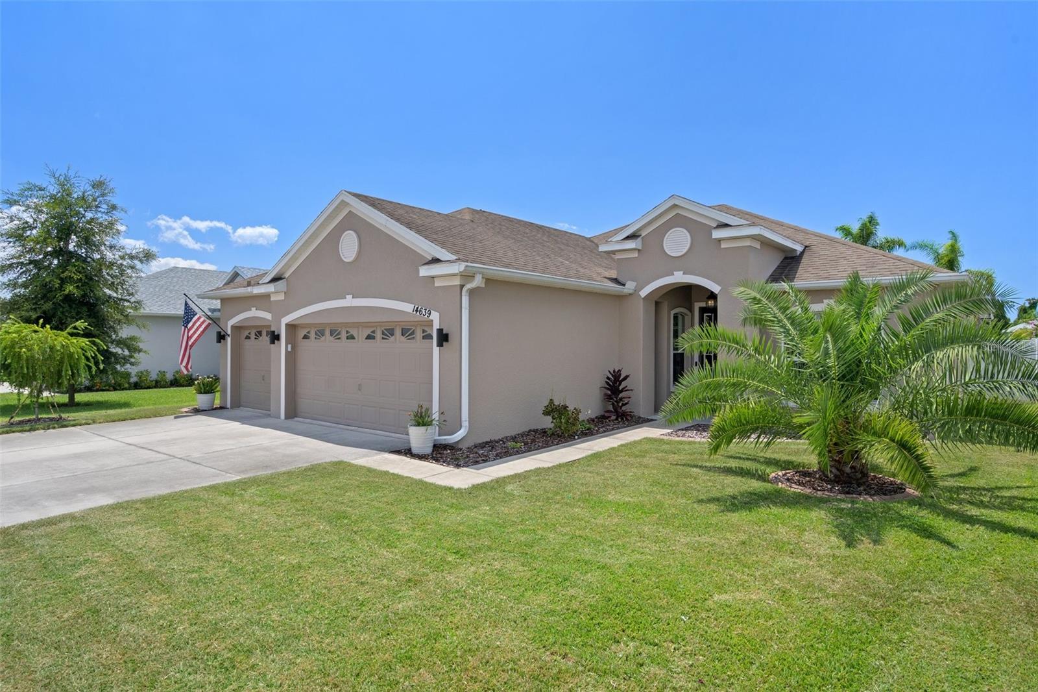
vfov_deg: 61.9
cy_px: 346
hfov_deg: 84.0
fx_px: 577
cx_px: 519
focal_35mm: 20
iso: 320
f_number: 8
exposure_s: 1/160
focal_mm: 20
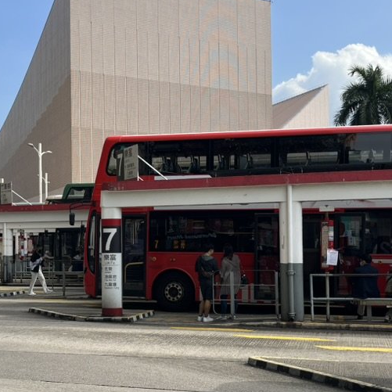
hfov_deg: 36.0
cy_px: 232
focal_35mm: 47
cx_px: 183
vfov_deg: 36.0
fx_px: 602
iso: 50
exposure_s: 1/2463
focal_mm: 5.1
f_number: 1.6
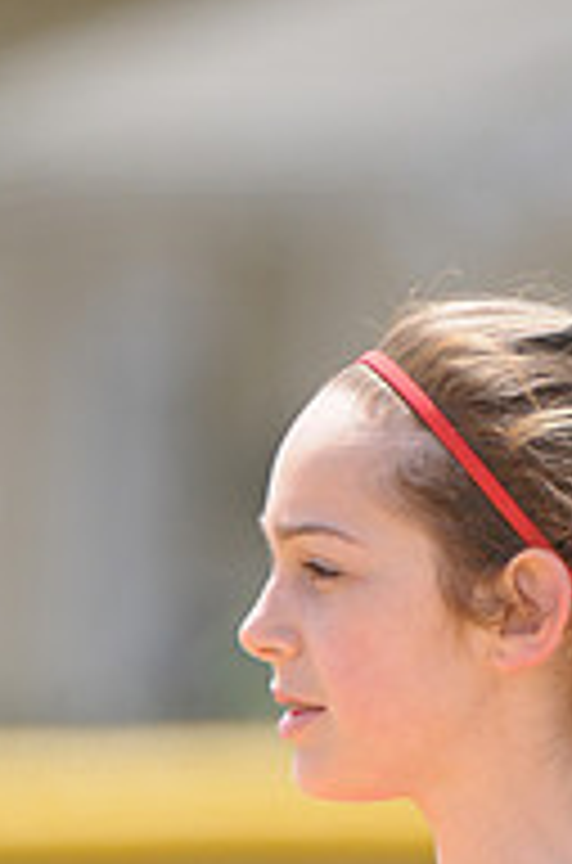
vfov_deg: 1.1
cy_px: 1215
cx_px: 448
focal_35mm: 1813
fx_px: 43442
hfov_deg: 0.8
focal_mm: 400
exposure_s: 1/1000
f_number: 4.5
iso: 400
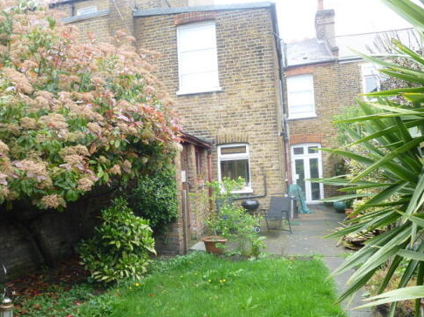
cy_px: 173
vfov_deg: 46.7
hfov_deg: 59.8
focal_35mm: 30
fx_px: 367
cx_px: 186
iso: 125
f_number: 3.1
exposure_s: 1/60
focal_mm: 4.5
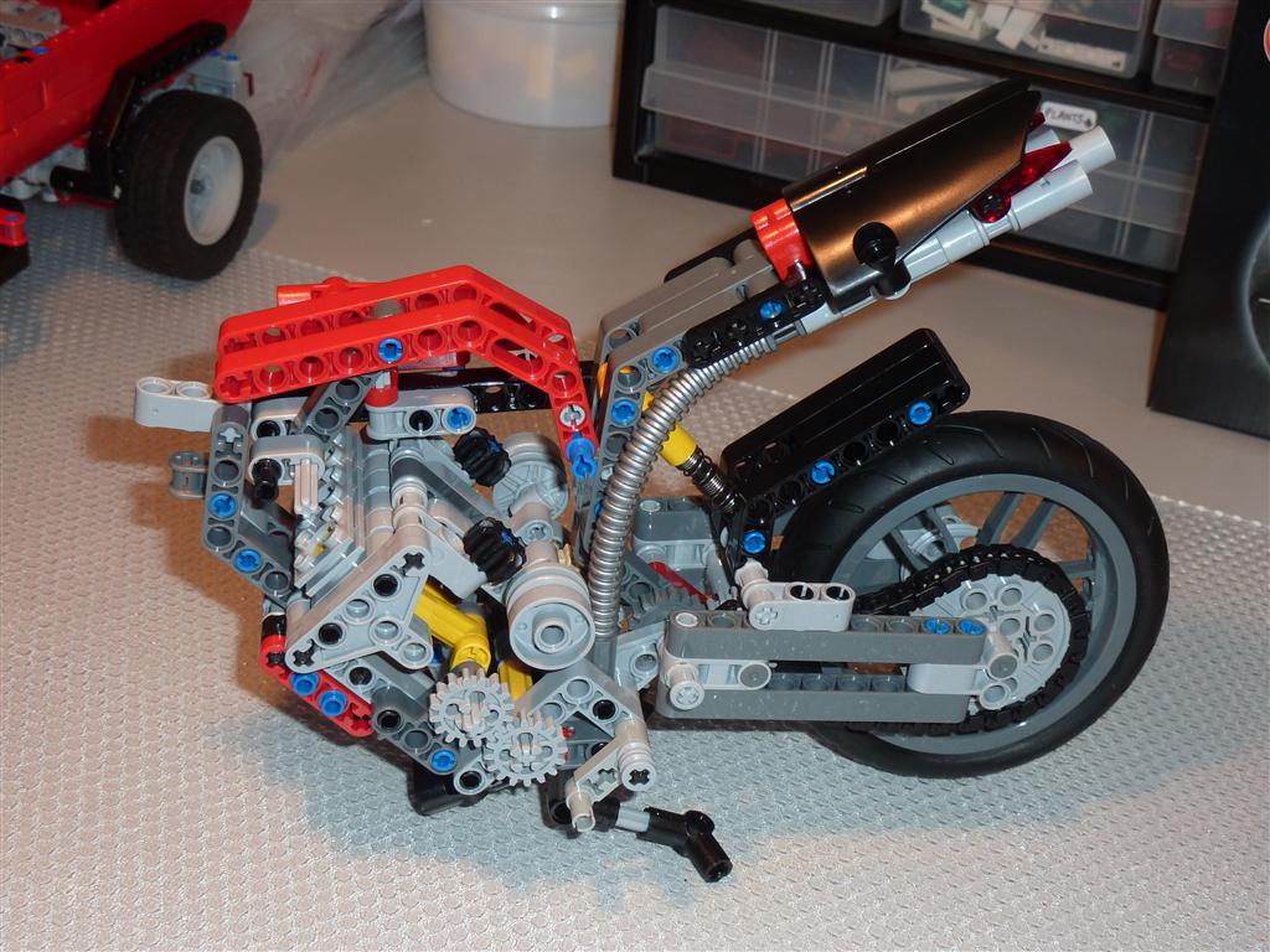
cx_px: 635
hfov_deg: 36.8
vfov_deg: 28.0
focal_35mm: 52
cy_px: 476
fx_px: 1908
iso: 100
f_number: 3.8
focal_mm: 8.5
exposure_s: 1/30
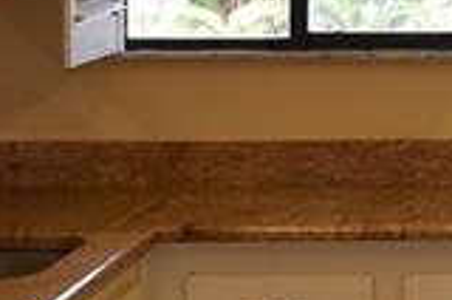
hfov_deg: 11.3
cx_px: 737
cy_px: -99
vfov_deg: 7.8
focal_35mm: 173
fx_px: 2168
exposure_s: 1/125
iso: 280
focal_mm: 18
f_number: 5.6
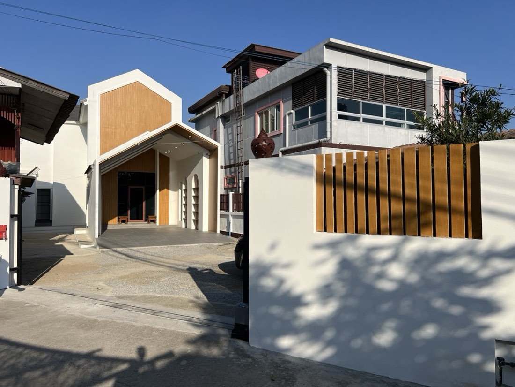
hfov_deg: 67.3
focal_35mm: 26
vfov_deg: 53.1
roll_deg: -0.2
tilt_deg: +2.1
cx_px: 258
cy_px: 194
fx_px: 387
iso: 50
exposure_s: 1/6579
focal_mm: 5.7
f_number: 1.5
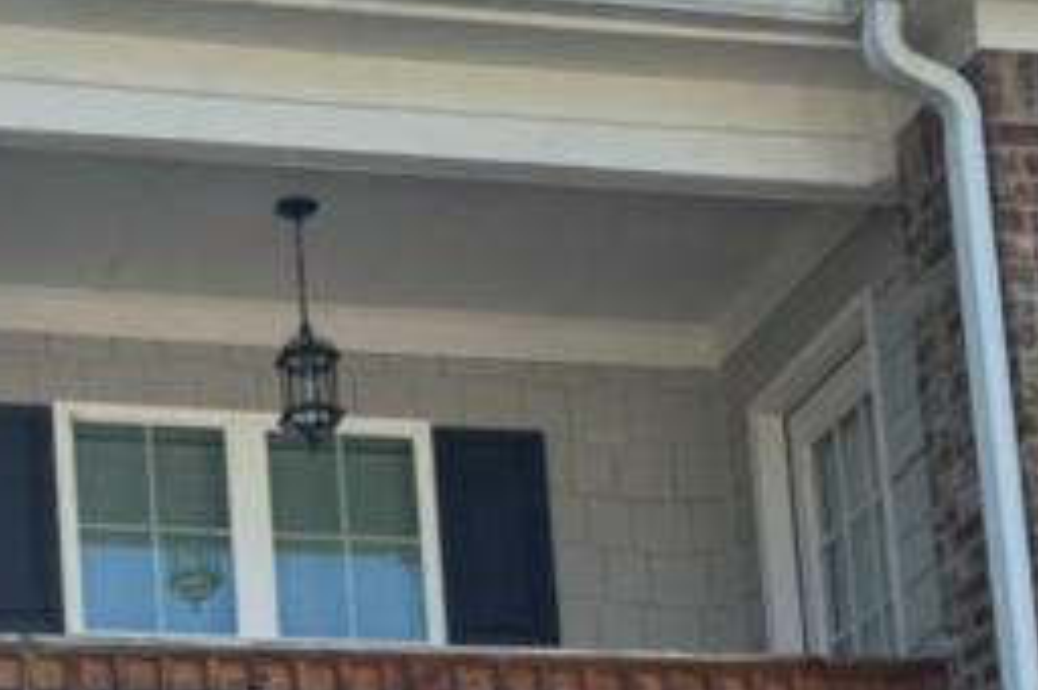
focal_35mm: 127
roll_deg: +3.0
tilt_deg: +13.4
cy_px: 970
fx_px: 3657
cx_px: 369
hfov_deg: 16.1
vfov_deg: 10.5
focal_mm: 5.96
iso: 50
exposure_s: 1/1522
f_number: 1.6
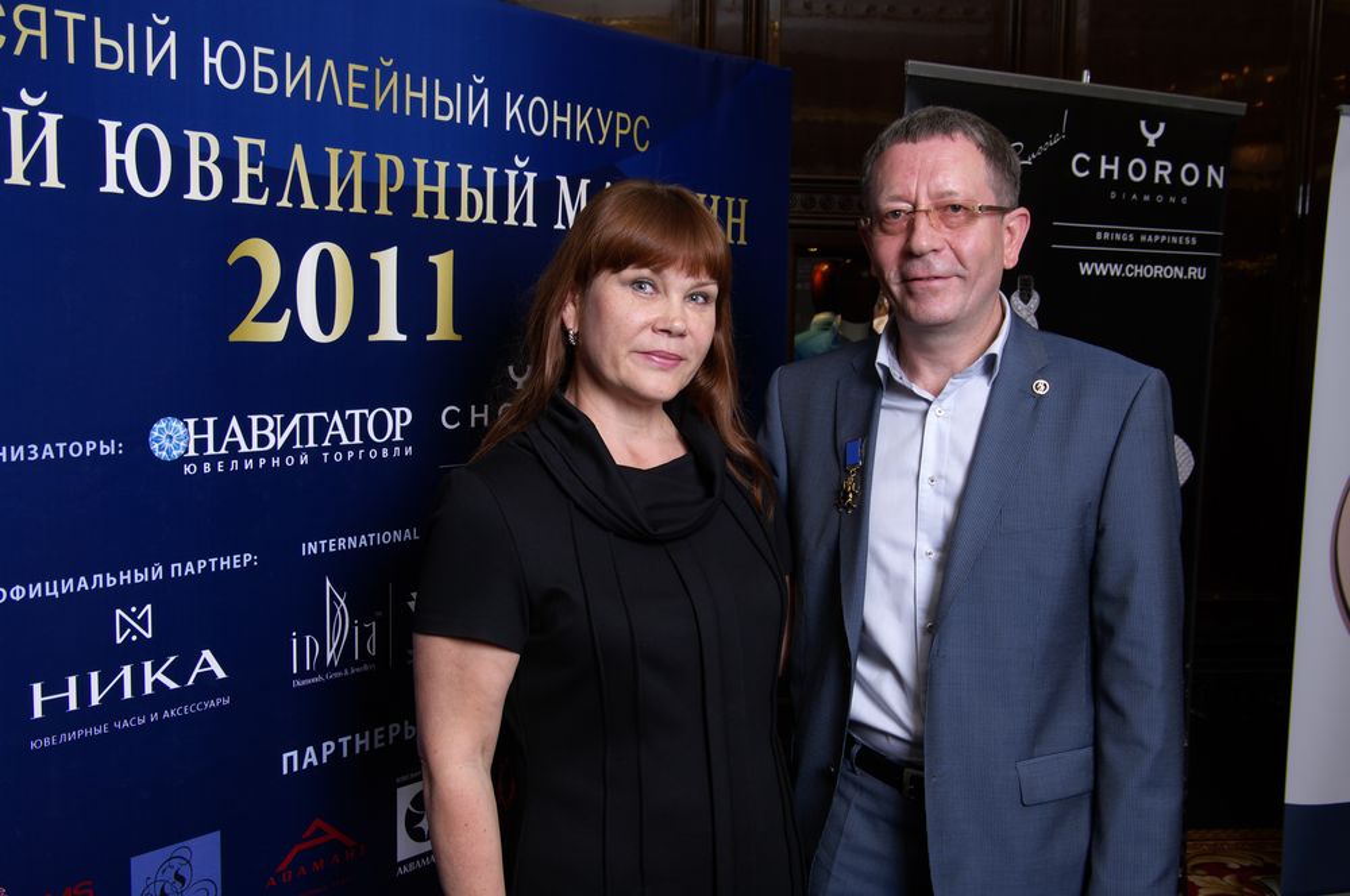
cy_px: 448
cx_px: 675
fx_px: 1348
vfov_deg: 36.8
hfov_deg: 53.2
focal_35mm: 36
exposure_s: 1/60
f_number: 8
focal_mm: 24
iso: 200
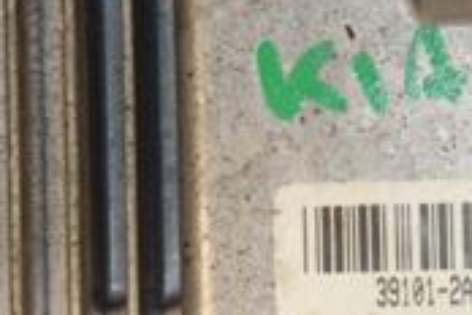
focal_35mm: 248
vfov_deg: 5.5
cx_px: 575
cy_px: 204
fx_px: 3251
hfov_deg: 8.2
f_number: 7.1
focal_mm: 48
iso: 800
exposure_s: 1/200
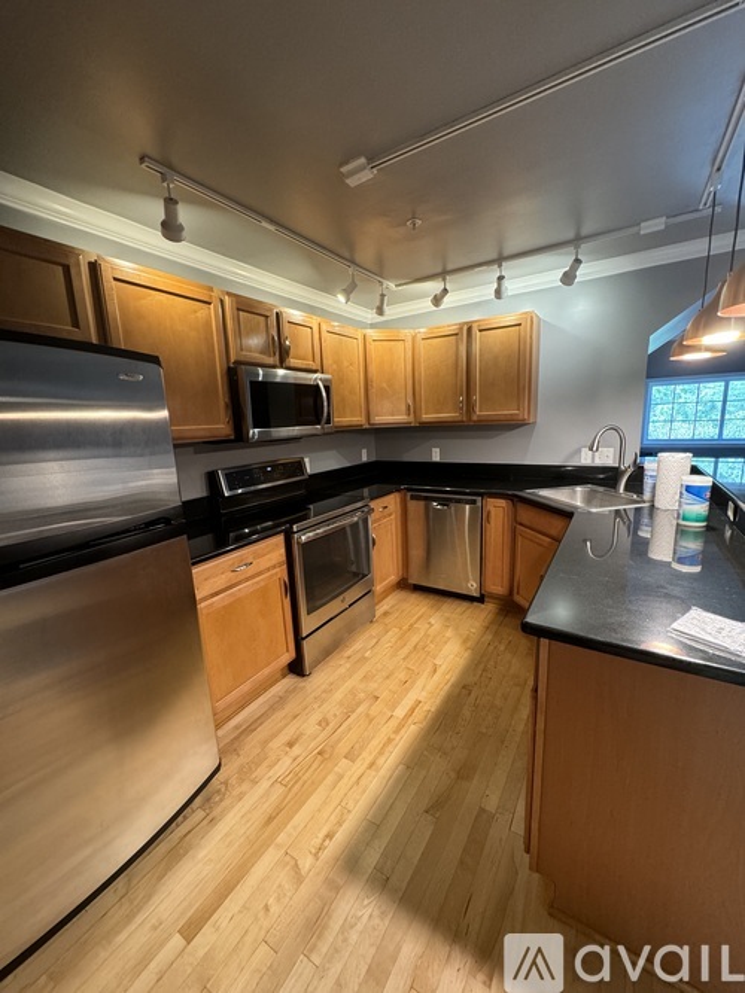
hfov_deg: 85.7
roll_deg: +2.6
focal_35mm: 14
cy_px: 496
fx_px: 402
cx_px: 372
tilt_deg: -9.7
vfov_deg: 102.1
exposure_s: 1/60
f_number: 2.2
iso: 250
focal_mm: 2.22
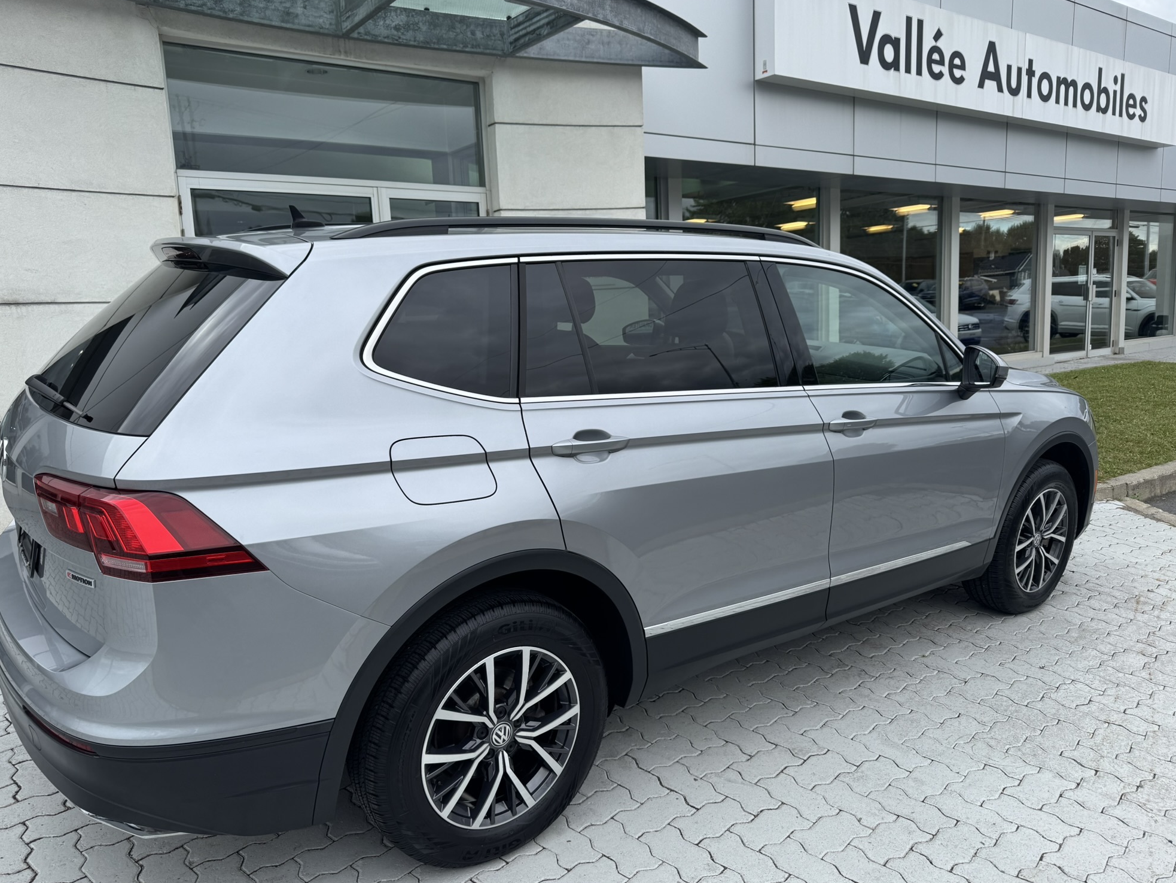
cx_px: 582
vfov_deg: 54.9
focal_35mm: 25
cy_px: 441
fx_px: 849
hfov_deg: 69.4
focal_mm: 6.76
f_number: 1.78
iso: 80
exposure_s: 1/1311
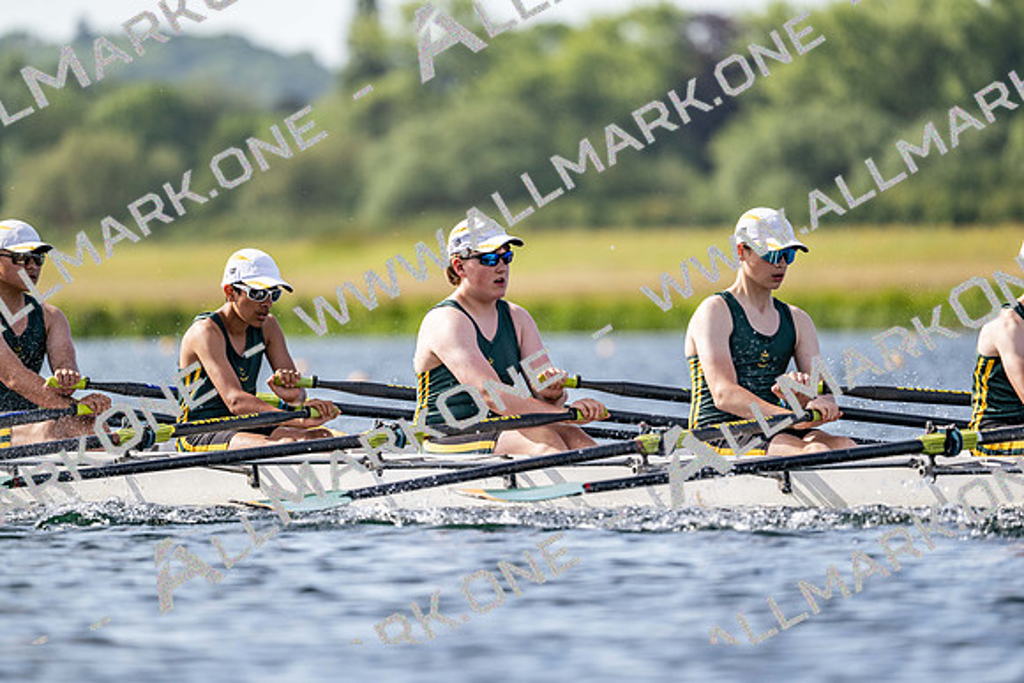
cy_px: 342
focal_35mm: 400
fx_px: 11380
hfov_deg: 5.2
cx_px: 512
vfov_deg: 3.4
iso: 280
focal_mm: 400
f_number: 4.5
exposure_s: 1/2500
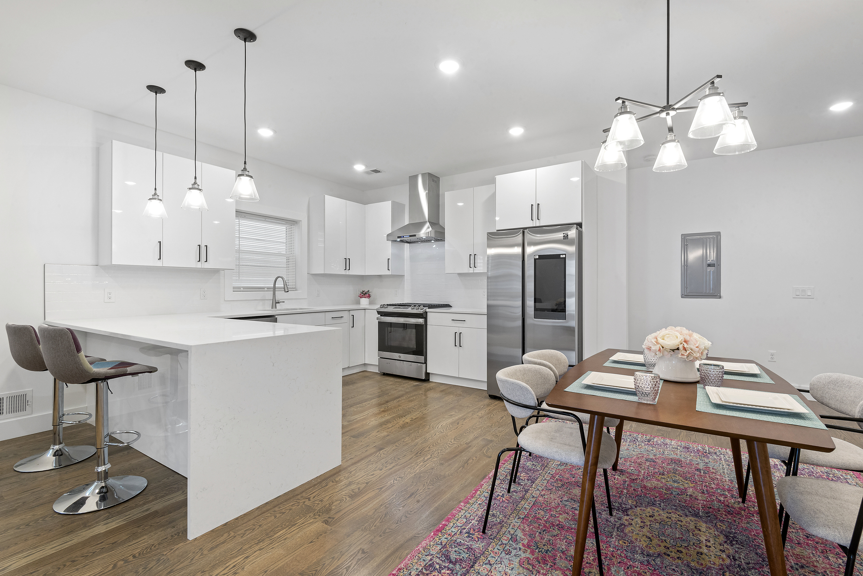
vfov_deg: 73.8
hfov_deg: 96.7
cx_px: 432
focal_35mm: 16
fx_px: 384
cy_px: 288
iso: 400
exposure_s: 1/2.5
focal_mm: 16
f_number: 18
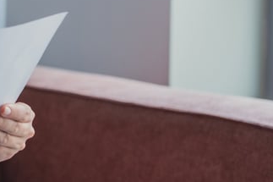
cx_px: -166
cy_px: 14
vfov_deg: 7.4
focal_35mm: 186
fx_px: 1410
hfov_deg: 10.6
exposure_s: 1/80
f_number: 2.5
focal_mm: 50
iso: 800
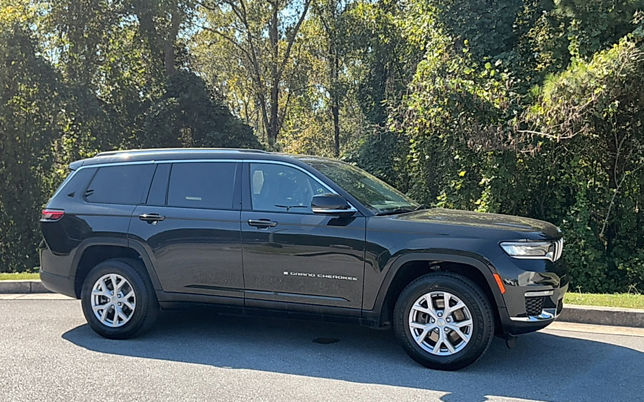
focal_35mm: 31
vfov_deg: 40.6
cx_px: 323
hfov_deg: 61.2
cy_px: 215
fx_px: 544
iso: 25
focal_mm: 3
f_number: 1.8
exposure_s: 1/486
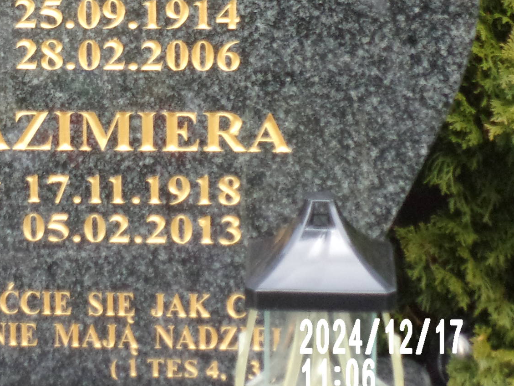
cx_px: 45
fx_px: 2658
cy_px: 11
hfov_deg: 11.0
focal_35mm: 179
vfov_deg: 8.3
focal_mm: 14
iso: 320
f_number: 5.4
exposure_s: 1/34
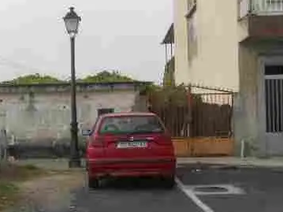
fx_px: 466
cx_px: 95
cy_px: 117
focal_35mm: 57
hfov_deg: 33.5
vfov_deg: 25.6
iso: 80
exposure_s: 1/400
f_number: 3.6
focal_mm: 6
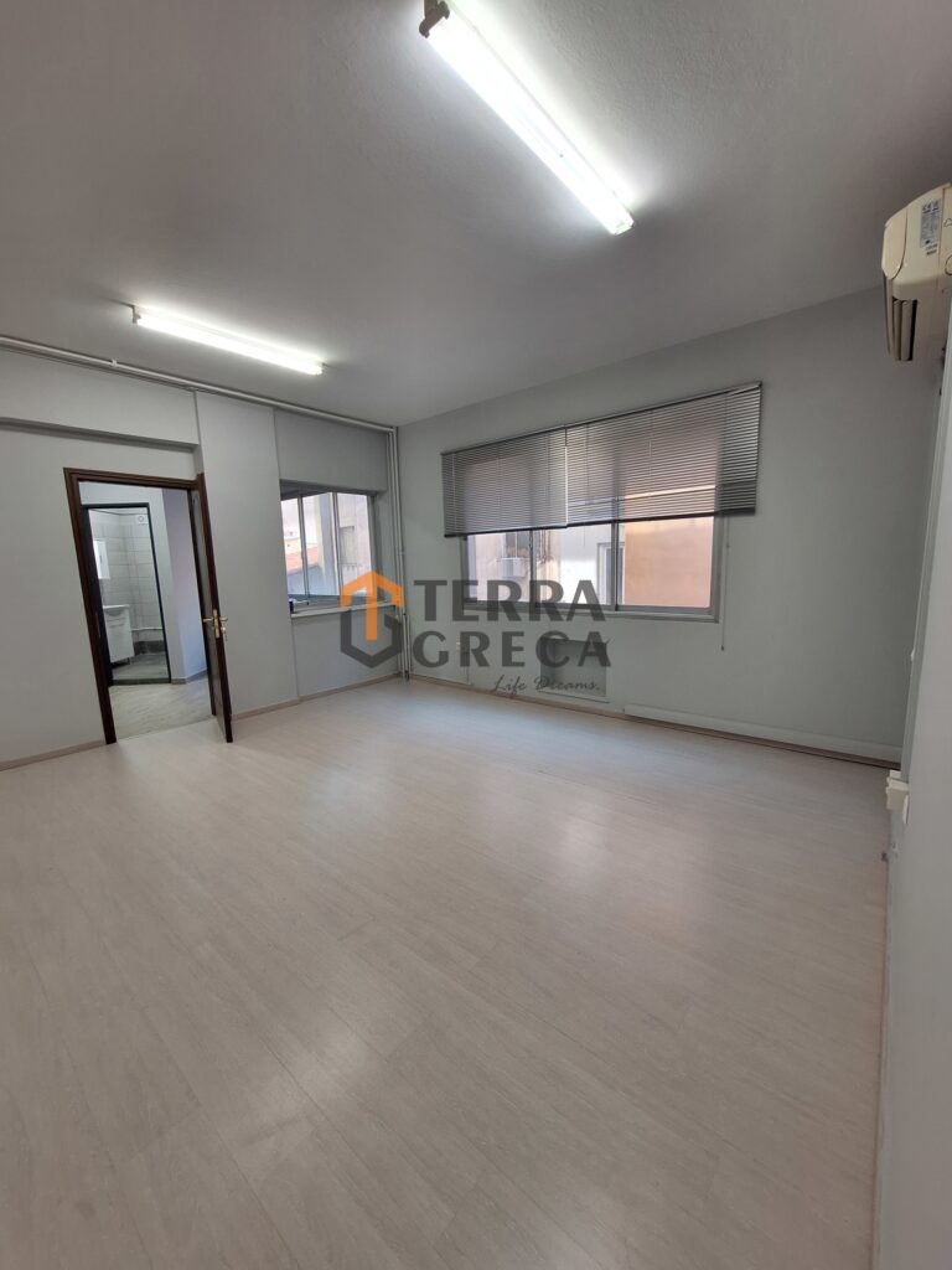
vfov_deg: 106.2
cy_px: 635
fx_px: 477
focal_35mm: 13
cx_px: 476
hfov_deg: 89.9
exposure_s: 1/50
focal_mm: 1.74
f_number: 2.2
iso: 64
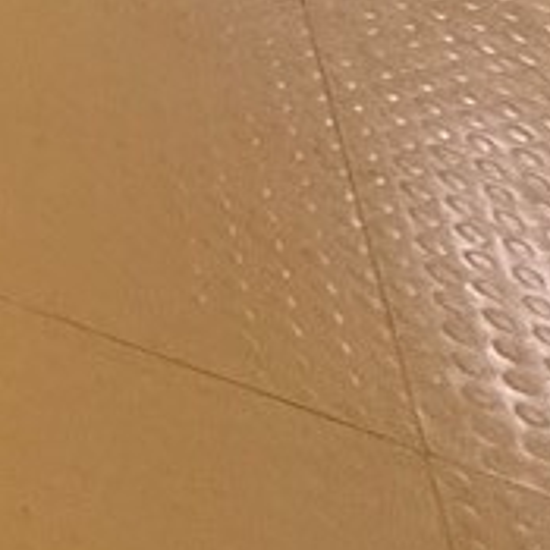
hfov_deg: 10.0
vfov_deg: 10.0
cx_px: -1241
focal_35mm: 113
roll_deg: +0.2
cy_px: -1245
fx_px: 2031
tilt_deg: -5.2
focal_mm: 2.22
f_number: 2.2
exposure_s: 1/99
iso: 200
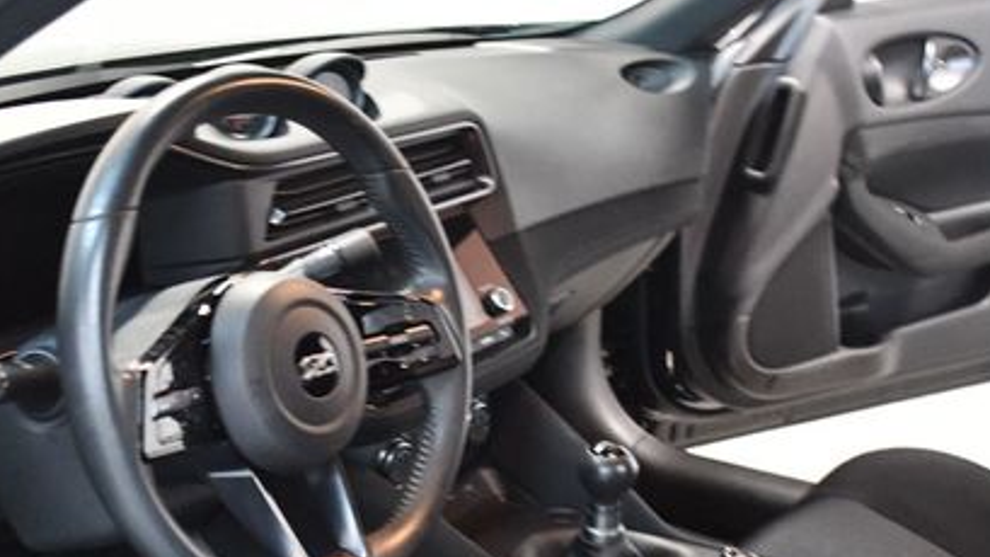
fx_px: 1549
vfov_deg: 20.1
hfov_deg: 35.3
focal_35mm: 59
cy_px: 477
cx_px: 404
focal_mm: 24
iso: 7200
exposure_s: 1/60
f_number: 4
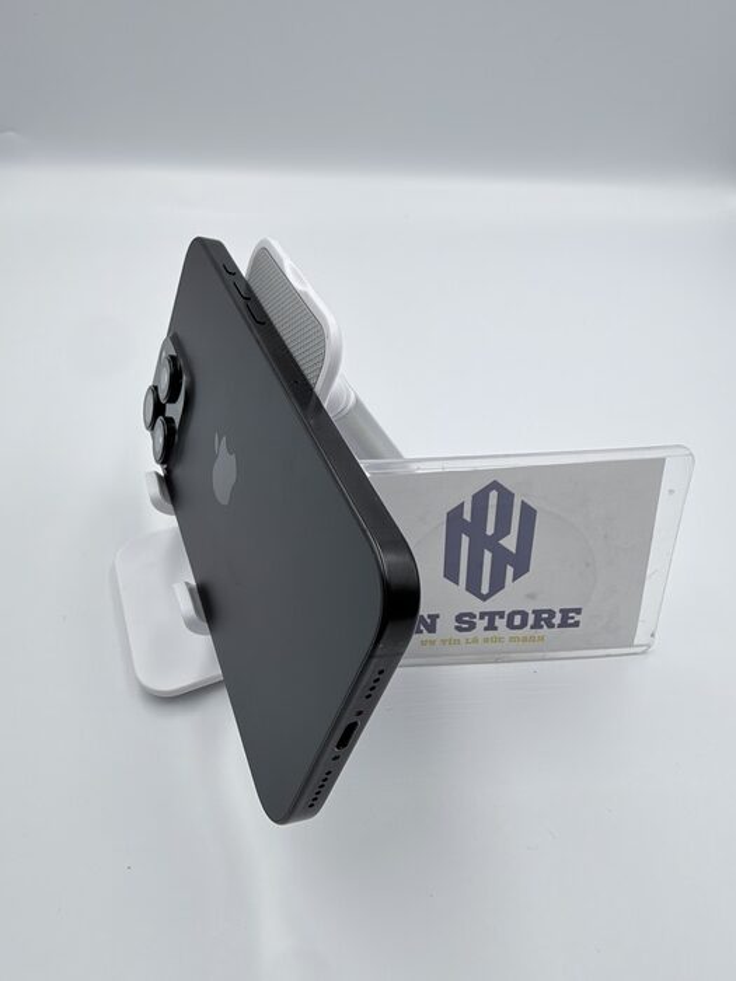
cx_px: 368
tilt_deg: -37.3
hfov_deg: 54.9
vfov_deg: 69.4
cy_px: 490
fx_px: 709
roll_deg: -0.3
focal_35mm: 25
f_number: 2.2
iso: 40
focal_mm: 2.22
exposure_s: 1/340
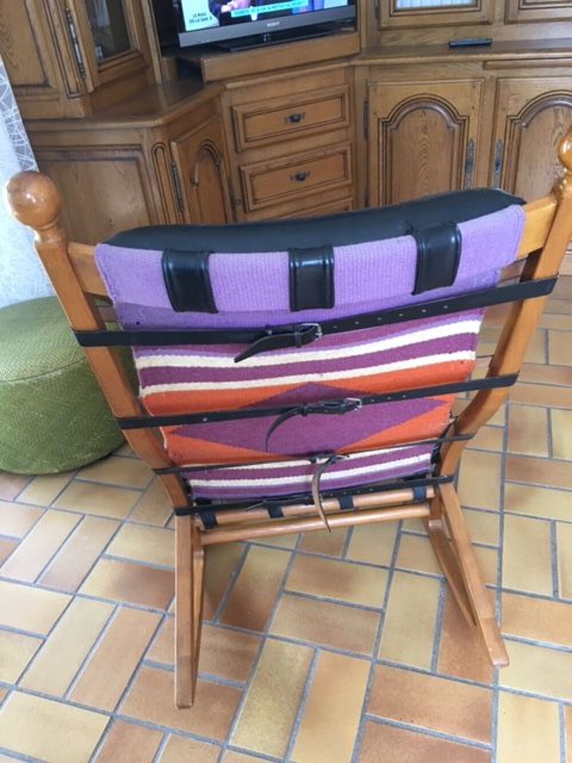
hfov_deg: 48.2
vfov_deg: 61.7
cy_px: 382
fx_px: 639
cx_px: 286
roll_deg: +6.1
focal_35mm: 29
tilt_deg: -33.8
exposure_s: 1/33
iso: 100
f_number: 2.2
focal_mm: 4.15
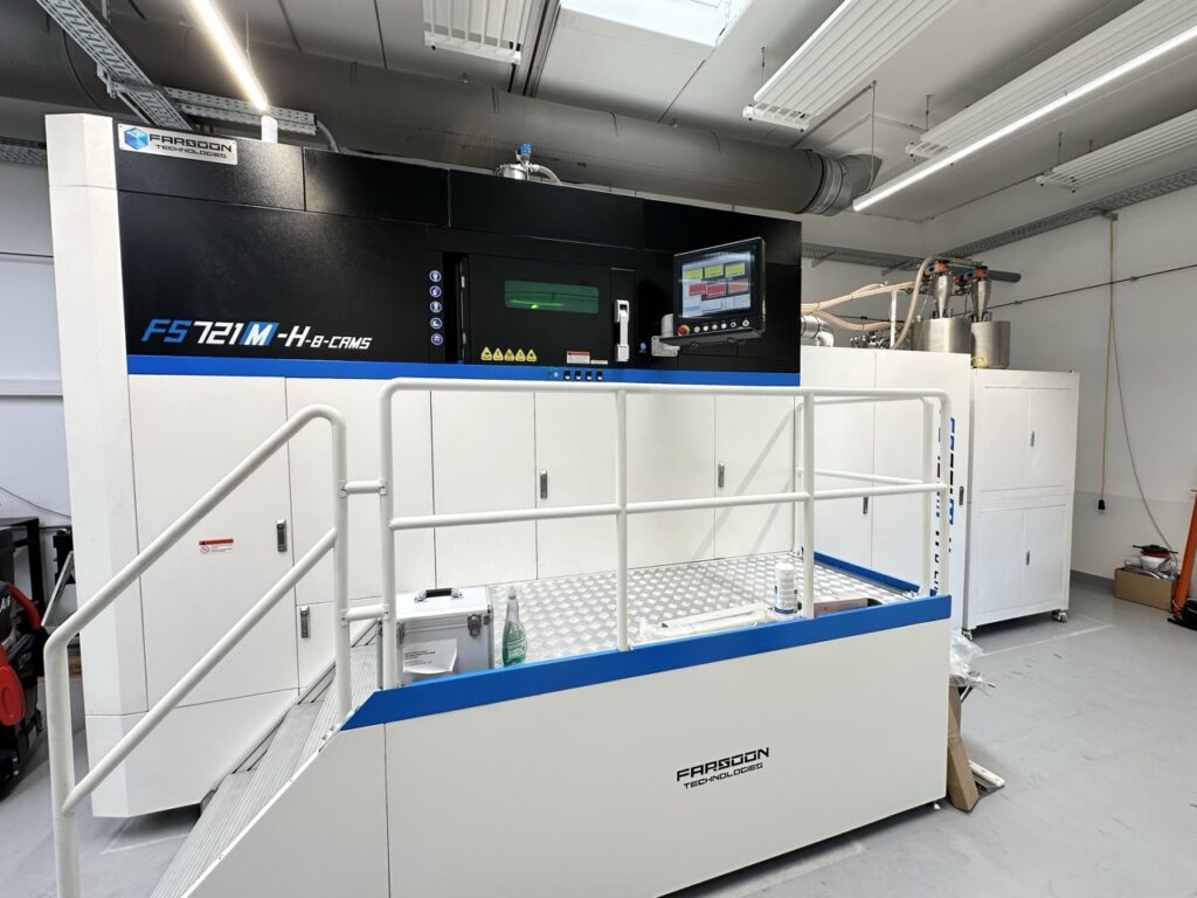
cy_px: 449
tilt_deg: -2.8
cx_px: 598
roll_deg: +0.3
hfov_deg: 102.1
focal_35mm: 14
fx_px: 484
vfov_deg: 85.7
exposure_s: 1/100
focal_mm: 2.22
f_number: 2.2
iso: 40
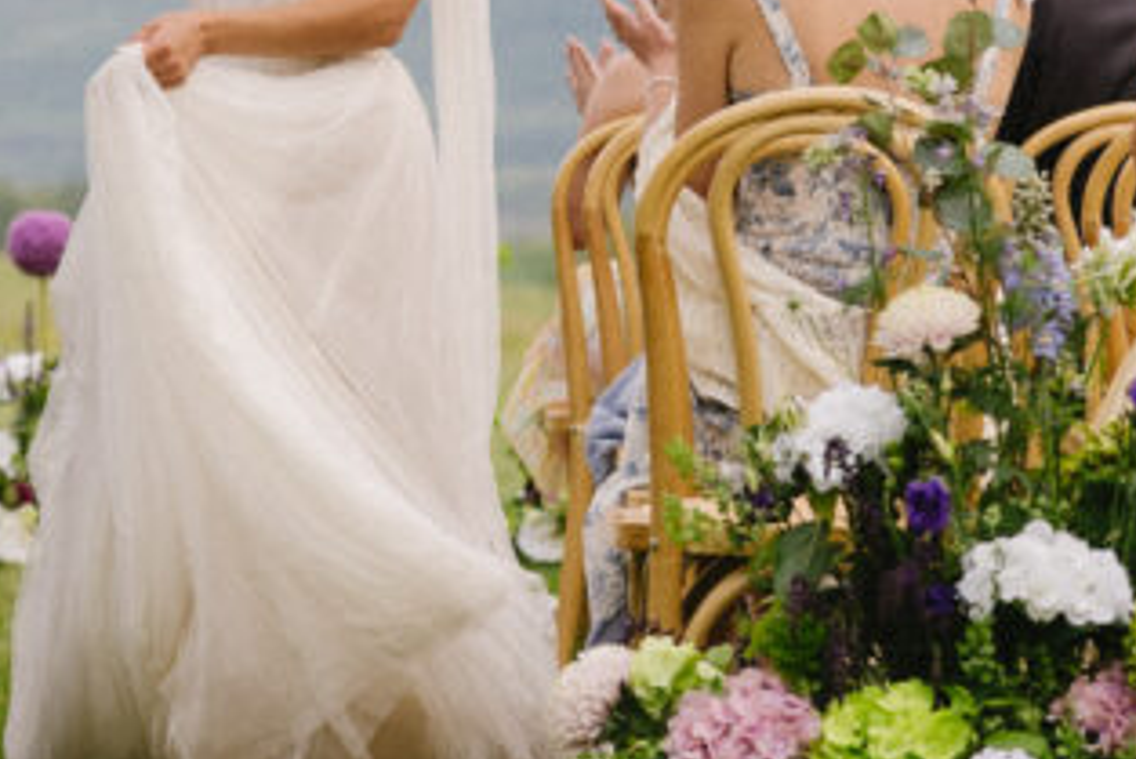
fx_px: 7229
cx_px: 83
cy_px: -398
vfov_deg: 5.9
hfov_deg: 8.9
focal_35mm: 229
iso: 250
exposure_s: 1/1000
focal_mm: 70
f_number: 2.8
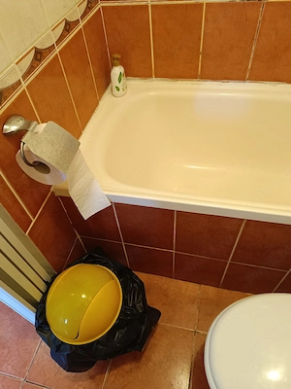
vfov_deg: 71.6
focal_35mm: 24
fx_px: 269
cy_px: 194
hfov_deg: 56.8
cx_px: 146
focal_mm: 5.59
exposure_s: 1/50.3
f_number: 1.88
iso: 707
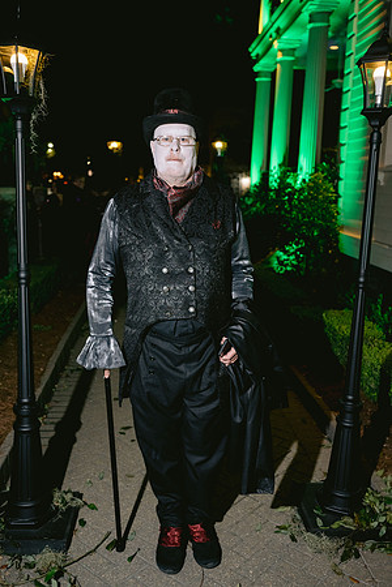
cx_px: 196
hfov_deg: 37.9
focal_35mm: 35
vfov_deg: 54.4
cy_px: 294
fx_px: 572
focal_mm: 35
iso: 1250
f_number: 3.2
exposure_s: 1/160
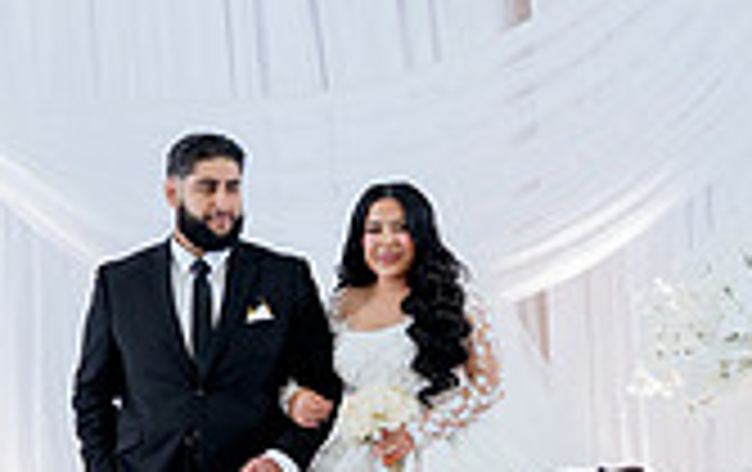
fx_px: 2258
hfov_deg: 18.8
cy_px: 496
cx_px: 238
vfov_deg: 11.8
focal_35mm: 110
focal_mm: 28
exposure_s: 1/160
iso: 800
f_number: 2.8
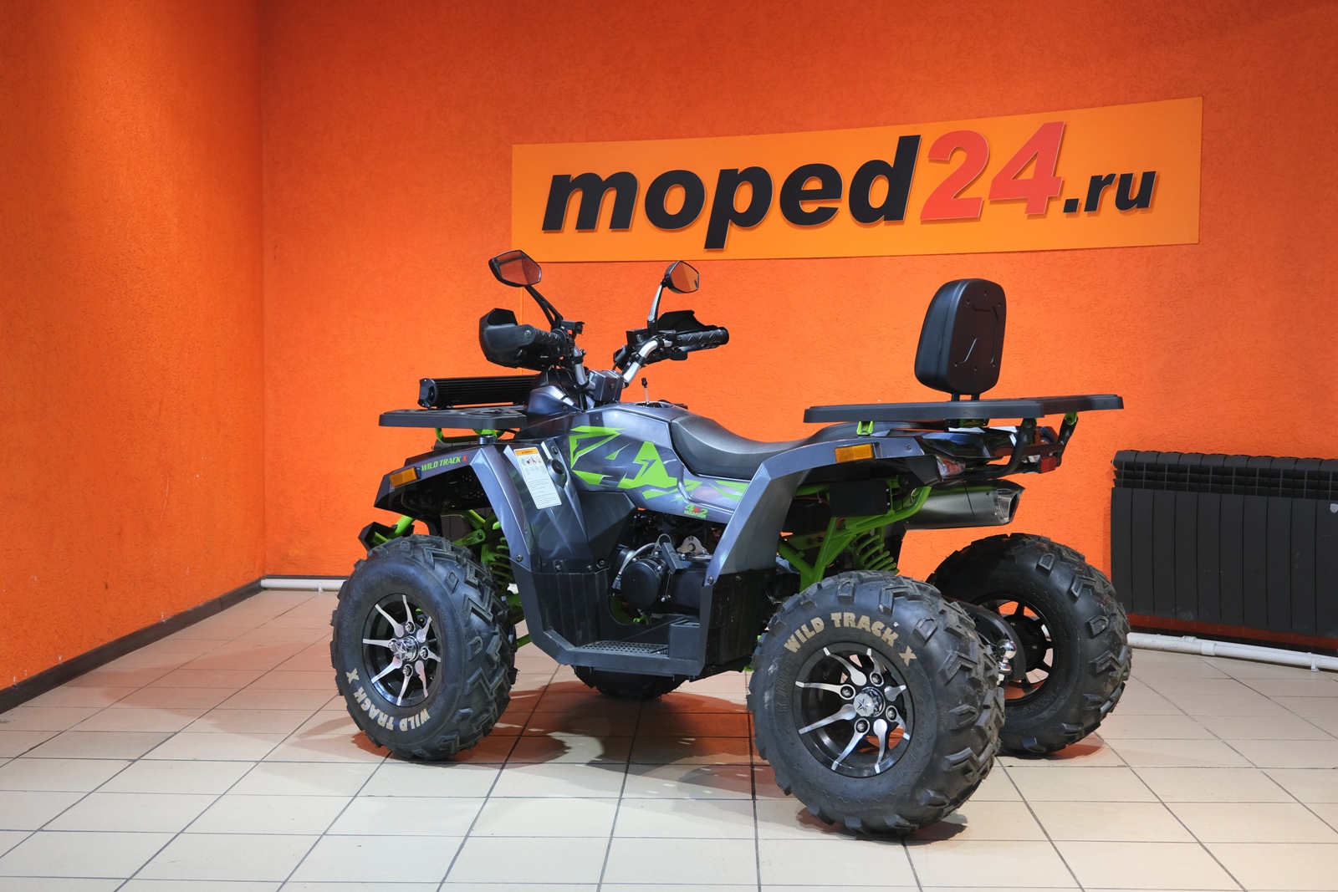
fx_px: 1524
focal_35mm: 41
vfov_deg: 32.6
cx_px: 669
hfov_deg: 47.4
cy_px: 446
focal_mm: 27.5
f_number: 4
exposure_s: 1/60
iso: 1000
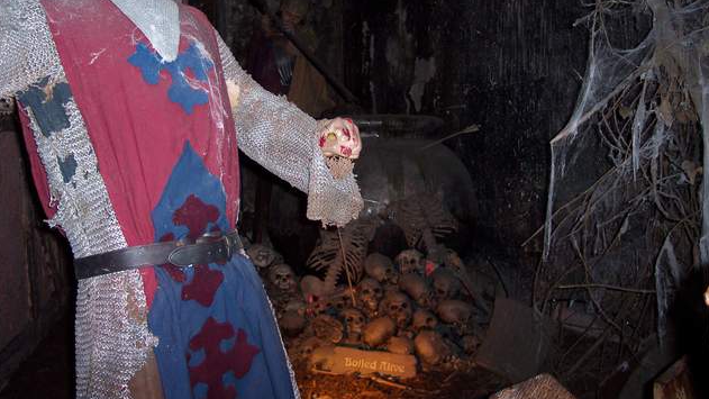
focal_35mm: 42
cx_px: 352
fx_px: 790
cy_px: 138
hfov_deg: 48.4
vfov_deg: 28.2
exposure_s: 1/30
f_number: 2.8
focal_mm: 8
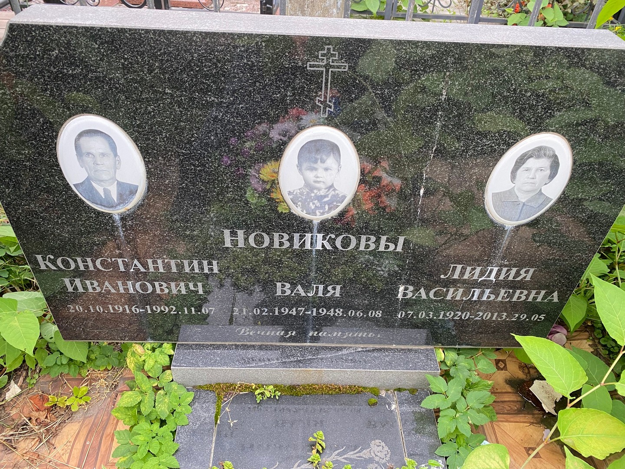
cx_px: 312
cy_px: 234
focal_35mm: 26
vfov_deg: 53.1
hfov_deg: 67.3
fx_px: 469
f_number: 1.8
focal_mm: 4.25
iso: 125
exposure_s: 1/74
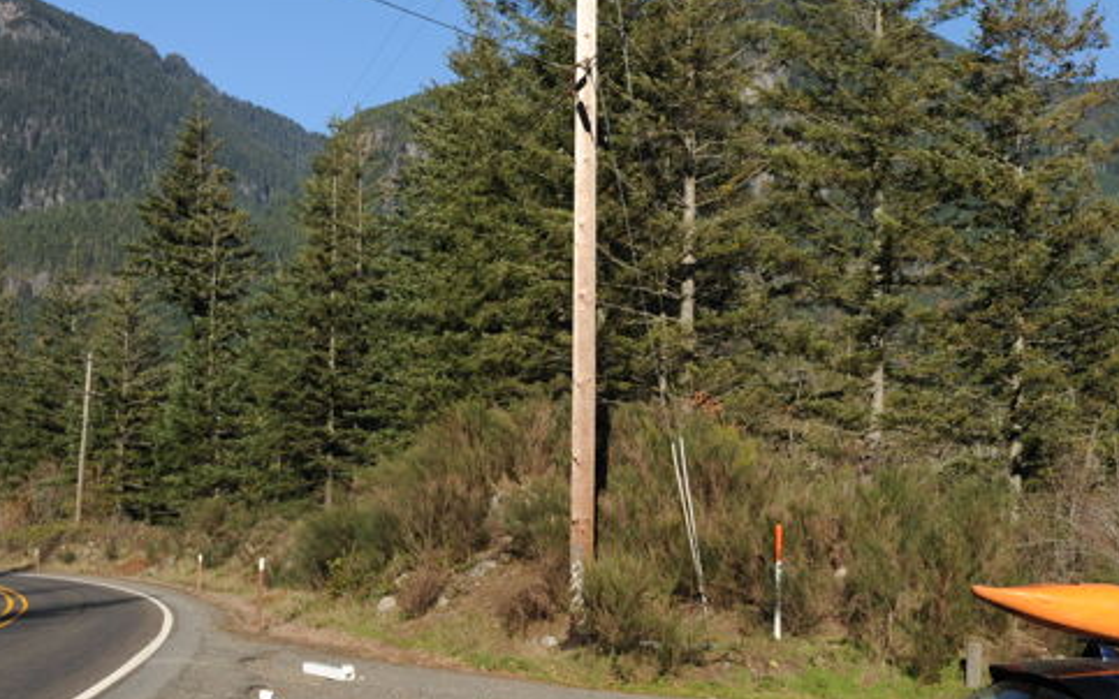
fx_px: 1799
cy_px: 581
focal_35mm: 59
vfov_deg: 21.7
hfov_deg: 33.8
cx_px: 843
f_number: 8
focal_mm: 35
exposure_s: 1/640
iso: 200
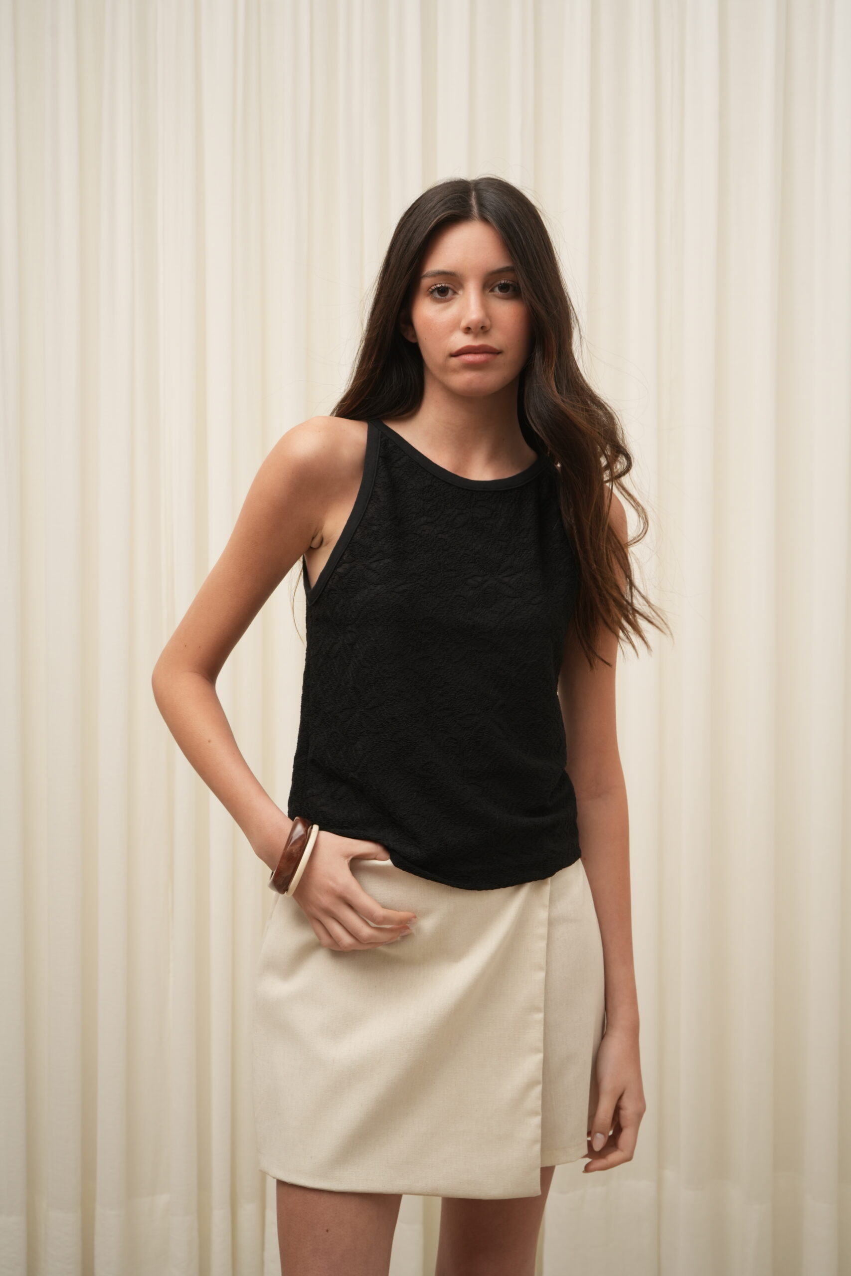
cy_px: 638
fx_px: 1773
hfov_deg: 27.0
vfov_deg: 39.6
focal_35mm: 50
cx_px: 426
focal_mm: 50
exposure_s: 1/125
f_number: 8
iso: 500
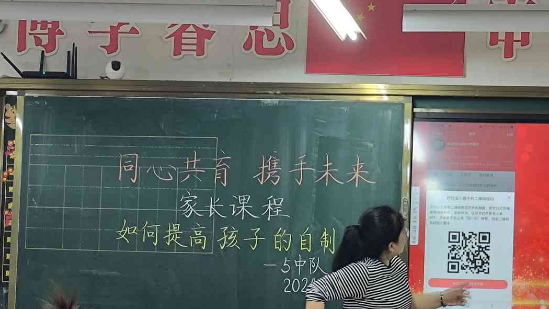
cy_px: 261
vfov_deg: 11.8
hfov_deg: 20.8
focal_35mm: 102
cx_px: 390
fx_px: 1485
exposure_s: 1/50.3
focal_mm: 5.35
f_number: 1.7
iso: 250
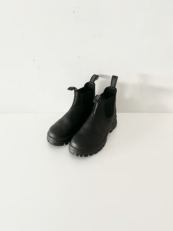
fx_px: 173
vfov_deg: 67.3
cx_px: 86
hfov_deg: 53.1
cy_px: 116
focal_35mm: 26
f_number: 1.5
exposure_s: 1/40
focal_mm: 5.7
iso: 500
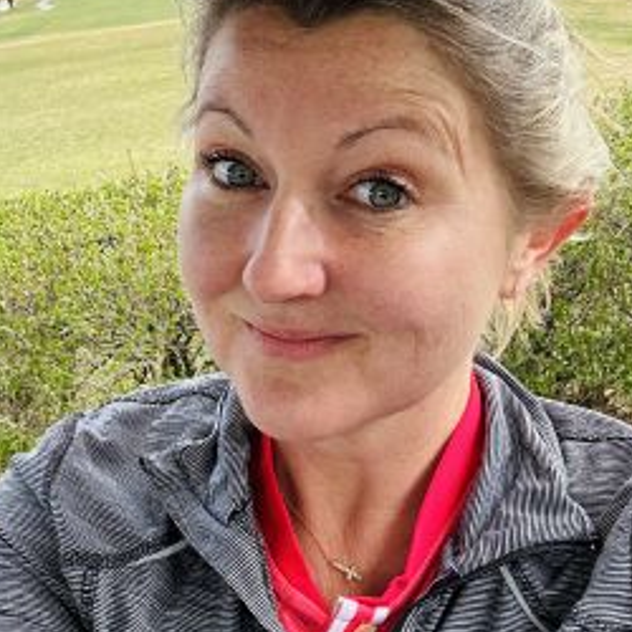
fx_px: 1053
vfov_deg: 33.4
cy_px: 291
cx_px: 273
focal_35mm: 51
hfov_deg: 33.3
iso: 32
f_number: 1.9
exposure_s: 1/161
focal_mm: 2.69
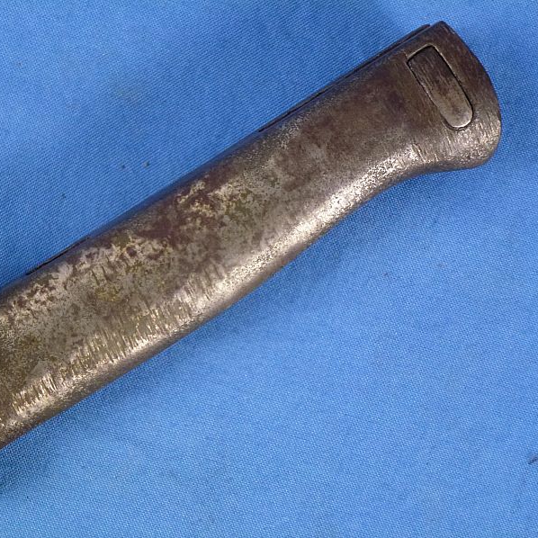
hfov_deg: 17.9
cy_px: 269
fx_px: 1706
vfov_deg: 17.9
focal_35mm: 97
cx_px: 181
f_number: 4.8
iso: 400
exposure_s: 1/60
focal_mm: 14.8
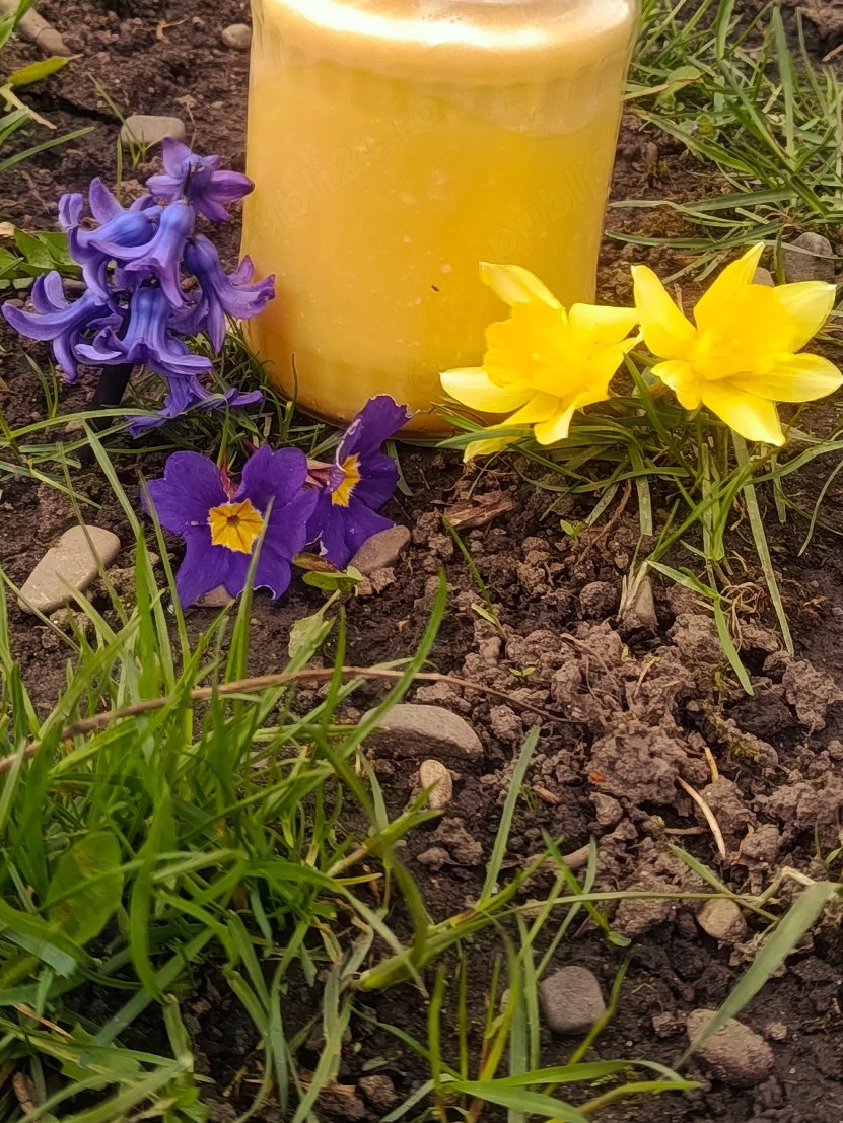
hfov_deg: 24.8
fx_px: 1915
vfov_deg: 32.6
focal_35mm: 59
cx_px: 399
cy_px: 481
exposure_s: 1/100
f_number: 1.7
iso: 77
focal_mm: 5.24
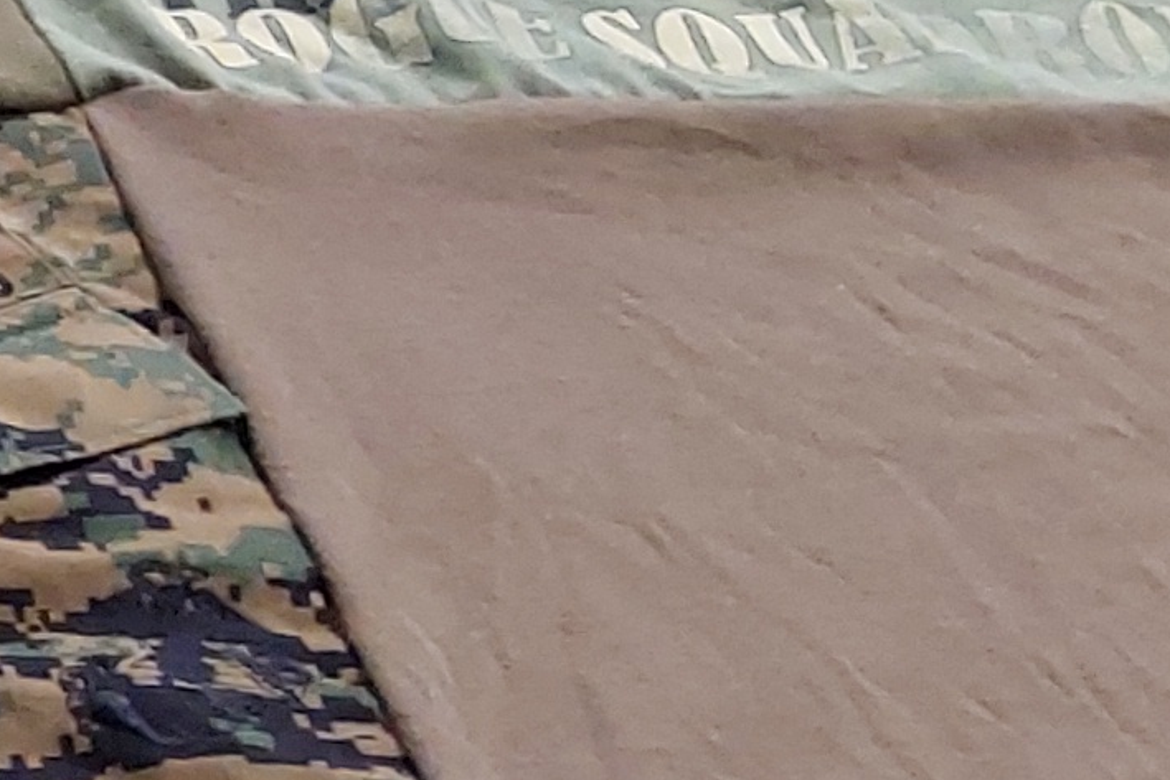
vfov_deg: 10.2
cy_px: 650
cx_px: -1300
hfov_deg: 12.9
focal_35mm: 134
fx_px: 4356
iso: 160
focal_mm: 2.91
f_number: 1.9
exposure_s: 1/60
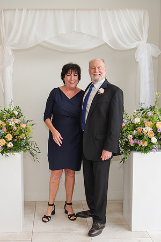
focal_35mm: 43
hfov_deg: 31.1
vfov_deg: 45.5
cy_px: 120
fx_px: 288
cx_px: 59
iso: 140
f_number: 4
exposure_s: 1/200
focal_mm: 28
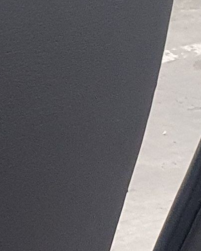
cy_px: 163
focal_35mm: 203
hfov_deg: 7.6
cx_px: 20
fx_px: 1510
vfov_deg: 9.5
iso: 400
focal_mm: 4.32
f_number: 1.5
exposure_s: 1/50
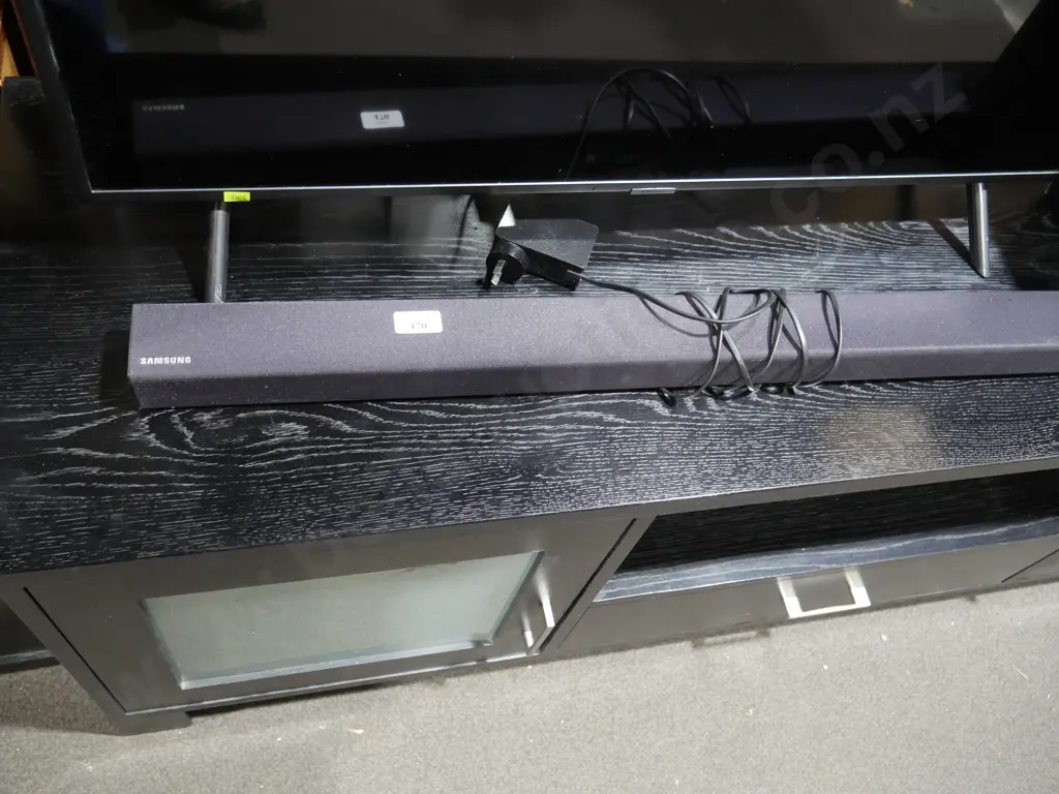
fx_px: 918
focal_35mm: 30
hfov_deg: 60.0
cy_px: 397
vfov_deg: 46.8
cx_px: 530
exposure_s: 1/60
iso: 1250
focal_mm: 15
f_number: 3.6
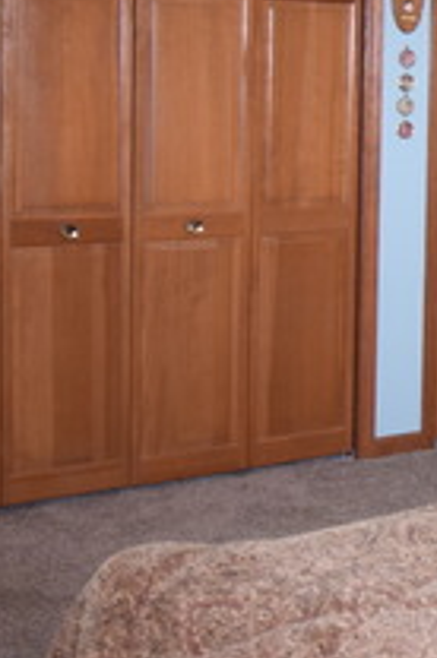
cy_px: 169
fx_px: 1352
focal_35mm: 74
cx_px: 719
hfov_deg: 16.2
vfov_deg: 27.0
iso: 900
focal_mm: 16
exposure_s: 1/60
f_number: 2.8
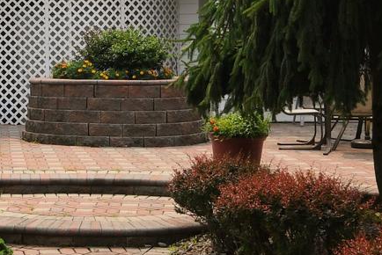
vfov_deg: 13.7
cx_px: 27
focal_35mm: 99
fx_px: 1051
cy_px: 35
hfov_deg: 20.1
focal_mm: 14
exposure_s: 1/2000
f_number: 4.5
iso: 250
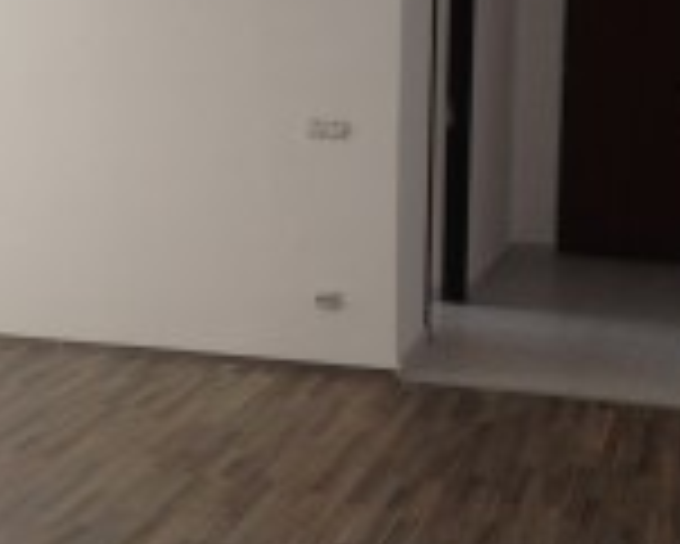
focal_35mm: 79
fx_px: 1591
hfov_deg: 24.0
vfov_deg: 19.3
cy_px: 157
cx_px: 239
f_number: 2.4
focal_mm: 4.28
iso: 64
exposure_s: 1/40
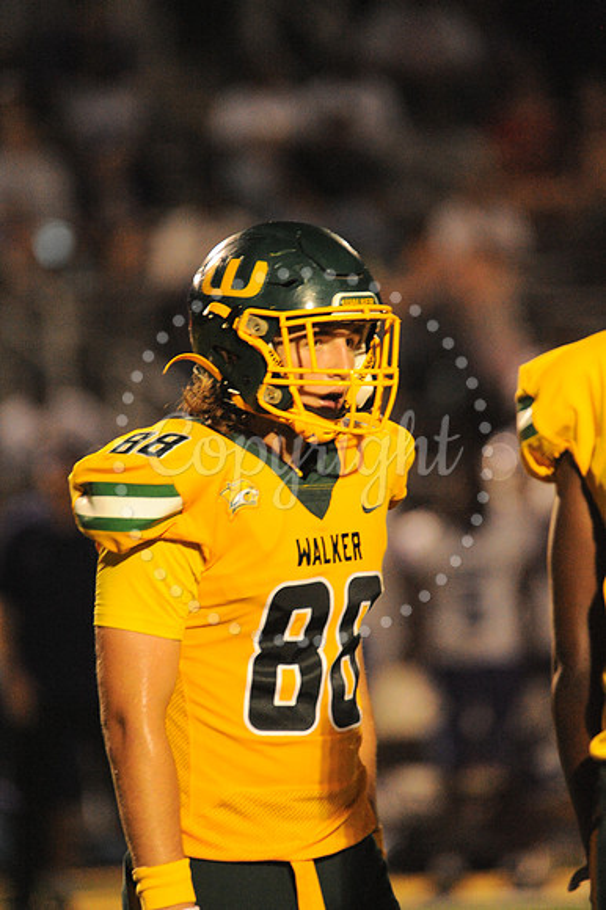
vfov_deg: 3.4
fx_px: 15167
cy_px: 455
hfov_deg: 2.3
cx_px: 303
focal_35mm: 600
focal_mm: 600
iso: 6400
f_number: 6.3
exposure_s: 1/125
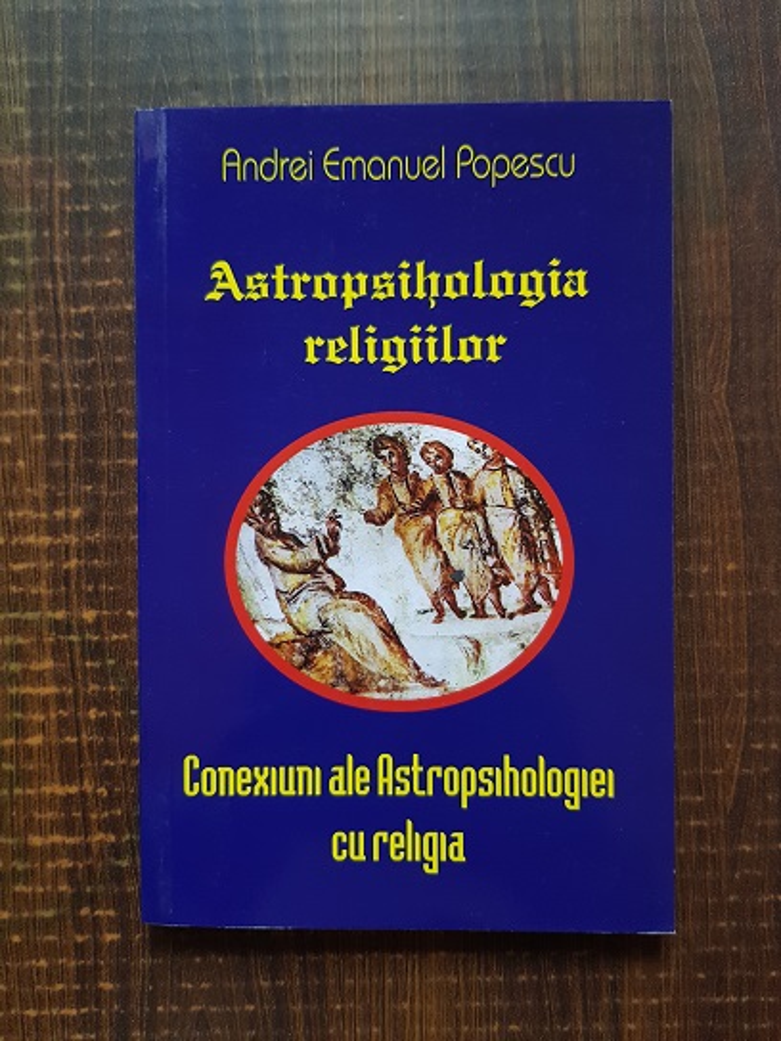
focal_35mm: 26
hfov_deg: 53.1
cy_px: 520
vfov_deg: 67.3
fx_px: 782
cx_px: 390
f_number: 1.7
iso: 200
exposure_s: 1/12
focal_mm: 4.3
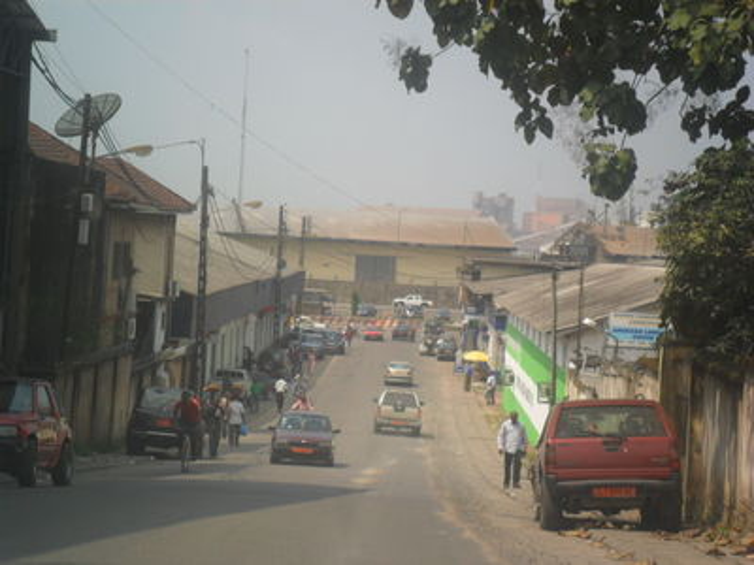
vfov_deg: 13.7
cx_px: 377
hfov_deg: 18.2
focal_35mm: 108
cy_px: 282
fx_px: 2352
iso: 100
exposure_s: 1/350
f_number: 5
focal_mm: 19.6
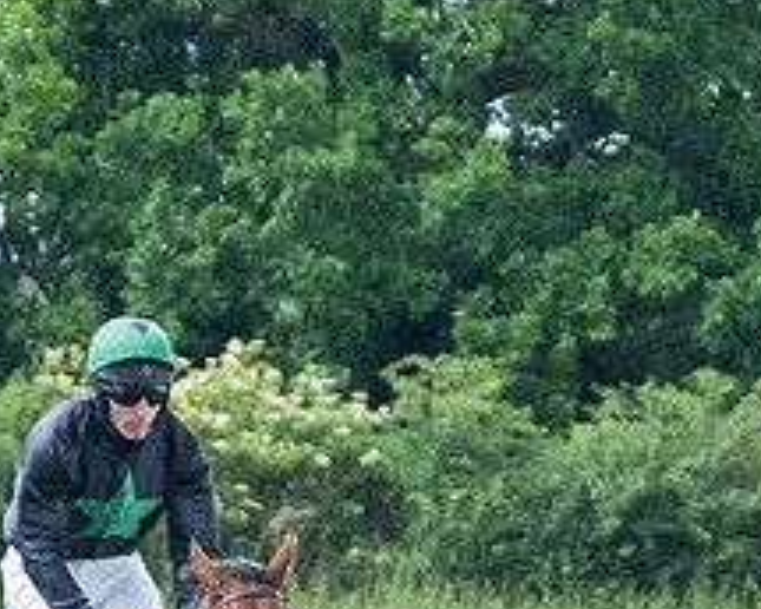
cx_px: 314
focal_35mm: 855
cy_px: 922
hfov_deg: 2.3
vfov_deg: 1.8
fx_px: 19257
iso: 2000
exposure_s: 1/1250
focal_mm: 98
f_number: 4
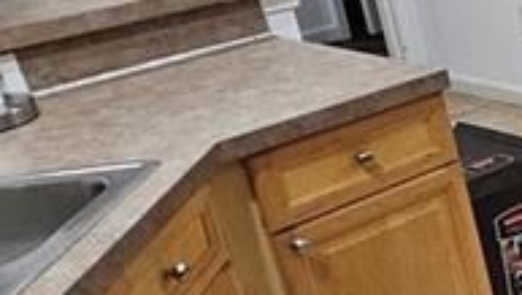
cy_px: 154
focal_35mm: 75
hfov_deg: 18.6
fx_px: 1039
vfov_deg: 16.1
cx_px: 1033
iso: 320
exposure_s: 1/60
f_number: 2.2
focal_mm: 2.2
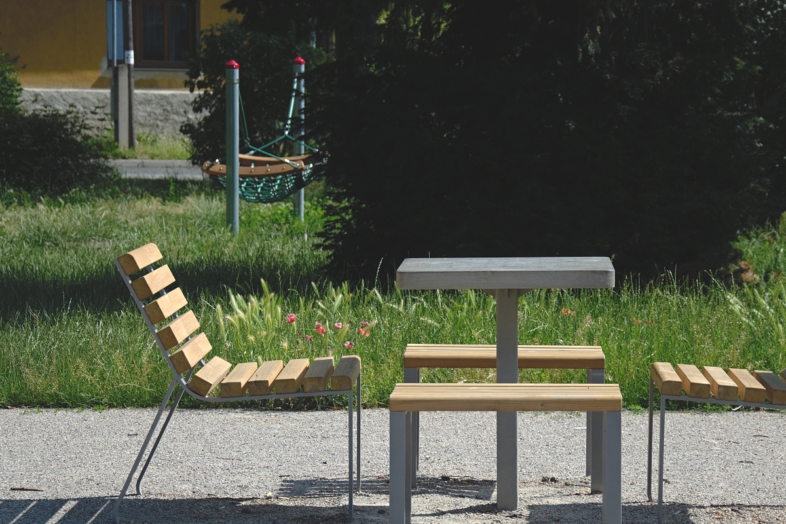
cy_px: 288
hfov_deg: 17.6
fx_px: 2532
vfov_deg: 11.8
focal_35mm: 116
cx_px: 514
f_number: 5
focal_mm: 58
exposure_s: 1/800
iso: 100
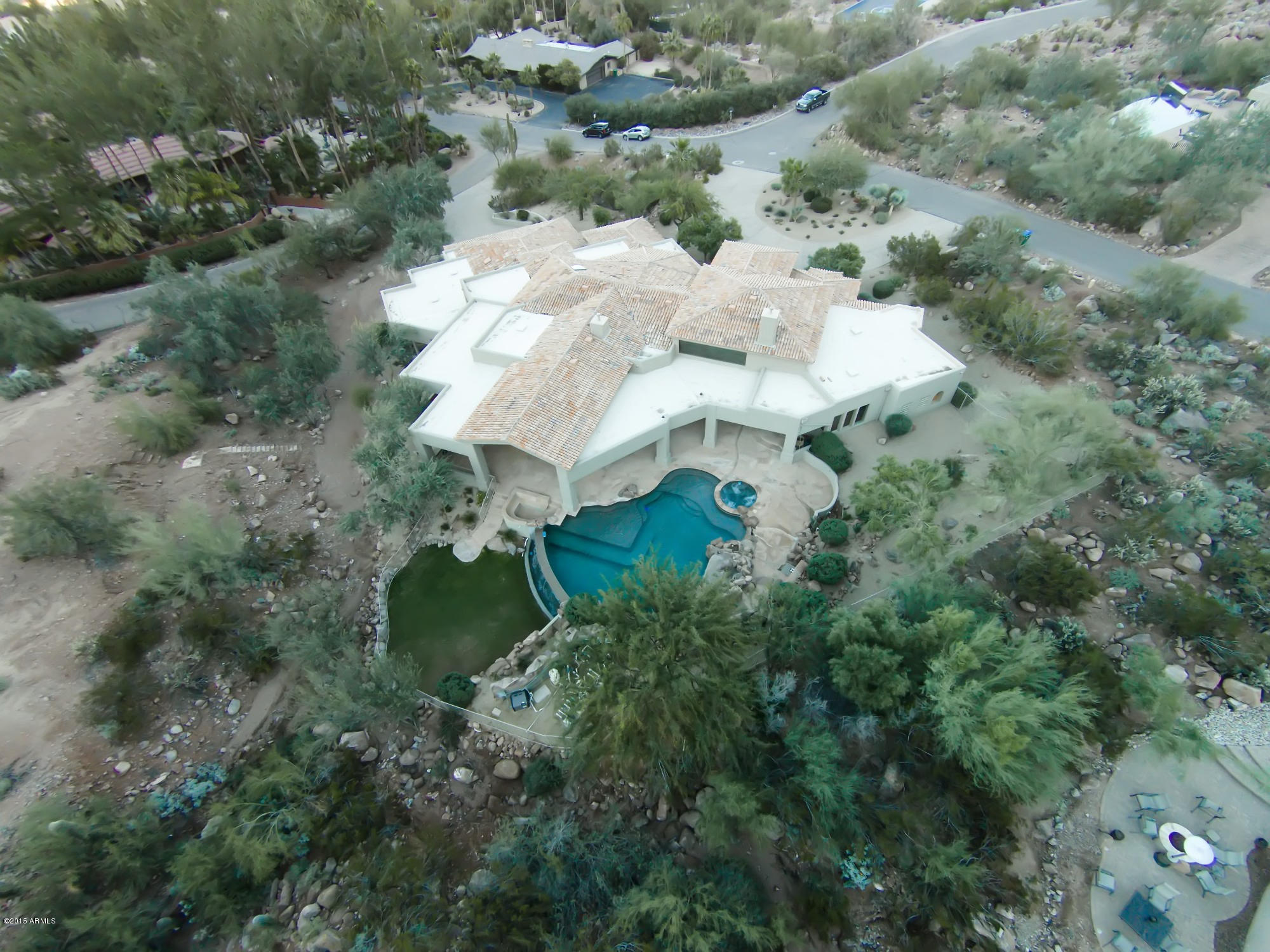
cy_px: 476
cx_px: 635
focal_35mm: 30
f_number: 2.8
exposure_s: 1/120
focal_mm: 5
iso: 100
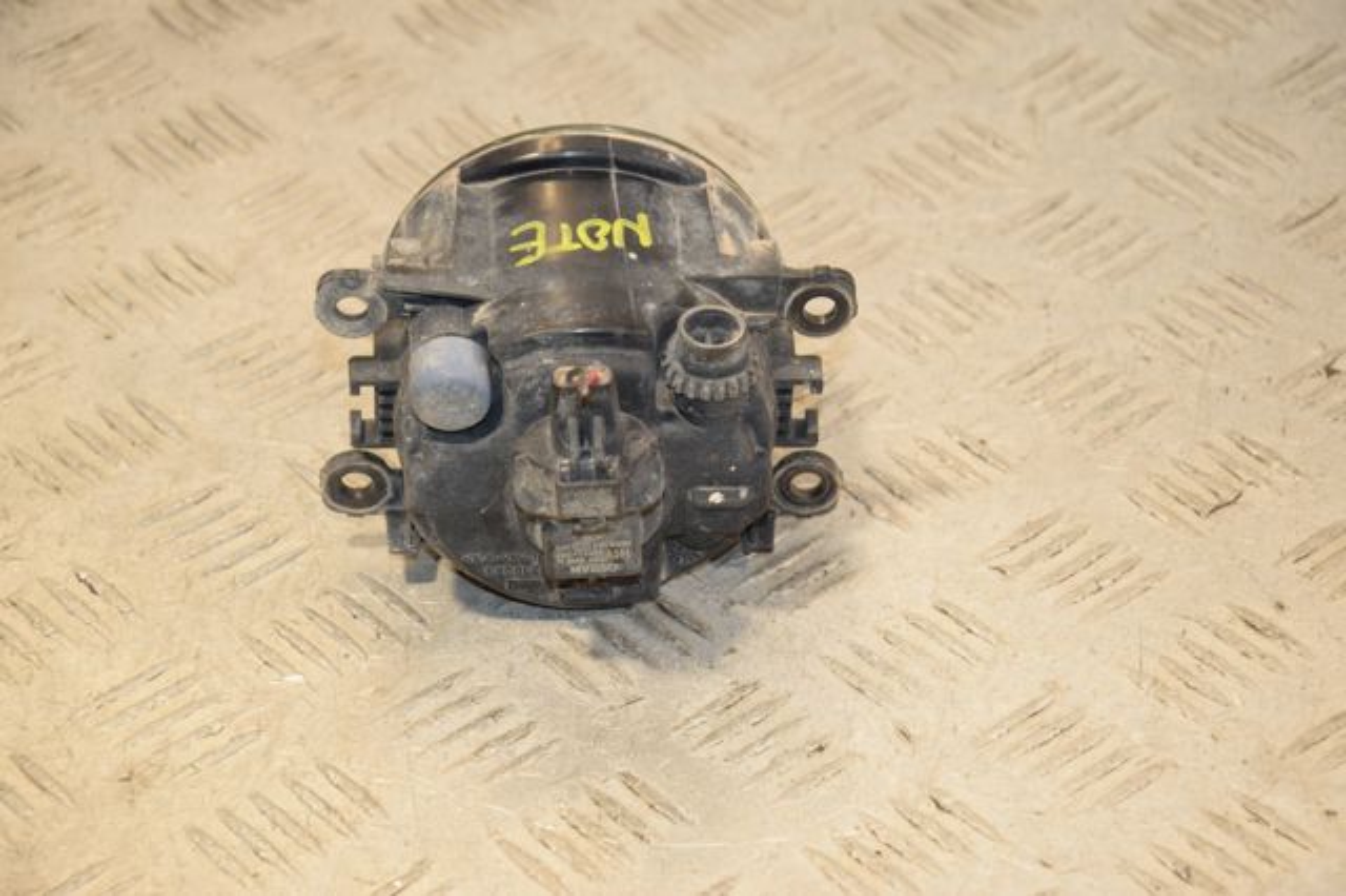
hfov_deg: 17.1
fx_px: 4484
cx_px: 673
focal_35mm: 120
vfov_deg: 11.4
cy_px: 448
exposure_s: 1/200
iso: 800
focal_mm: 80
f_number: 7.1
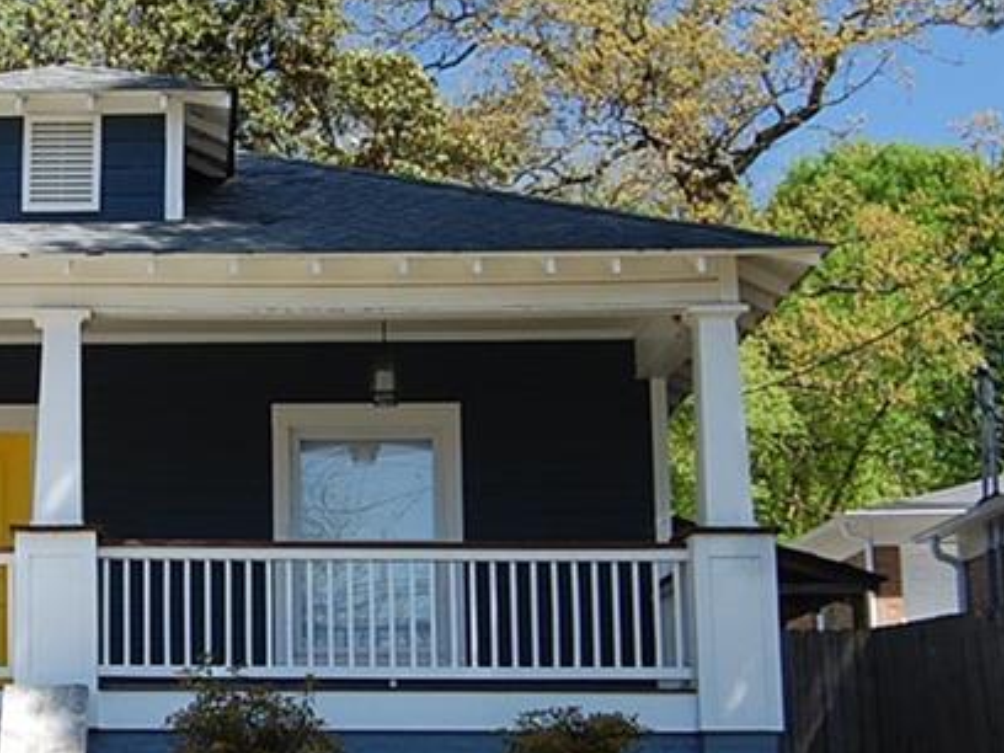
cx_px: 69
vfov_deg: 17.7
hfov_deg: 22.8
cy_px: 431
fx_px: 2413
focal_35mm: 83
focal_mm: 23
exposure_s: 1/125
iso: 200
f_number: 5.6
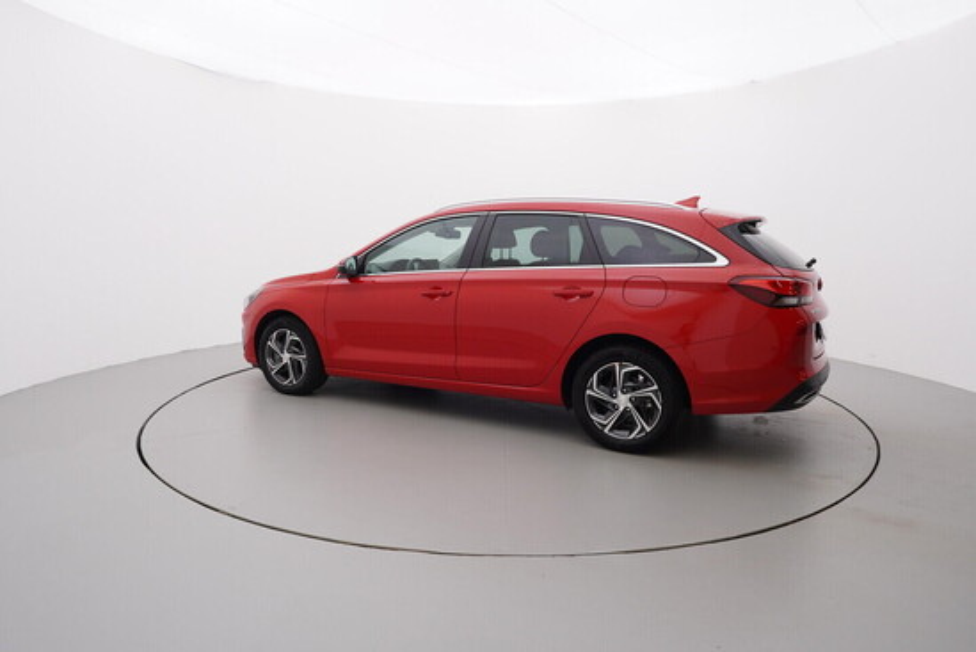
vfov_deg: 56.2
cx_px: 488
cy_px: 326
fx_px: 610
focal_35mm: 22
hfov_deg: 77.3
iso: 200
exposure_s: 1/80
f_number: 5.6
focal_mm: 15
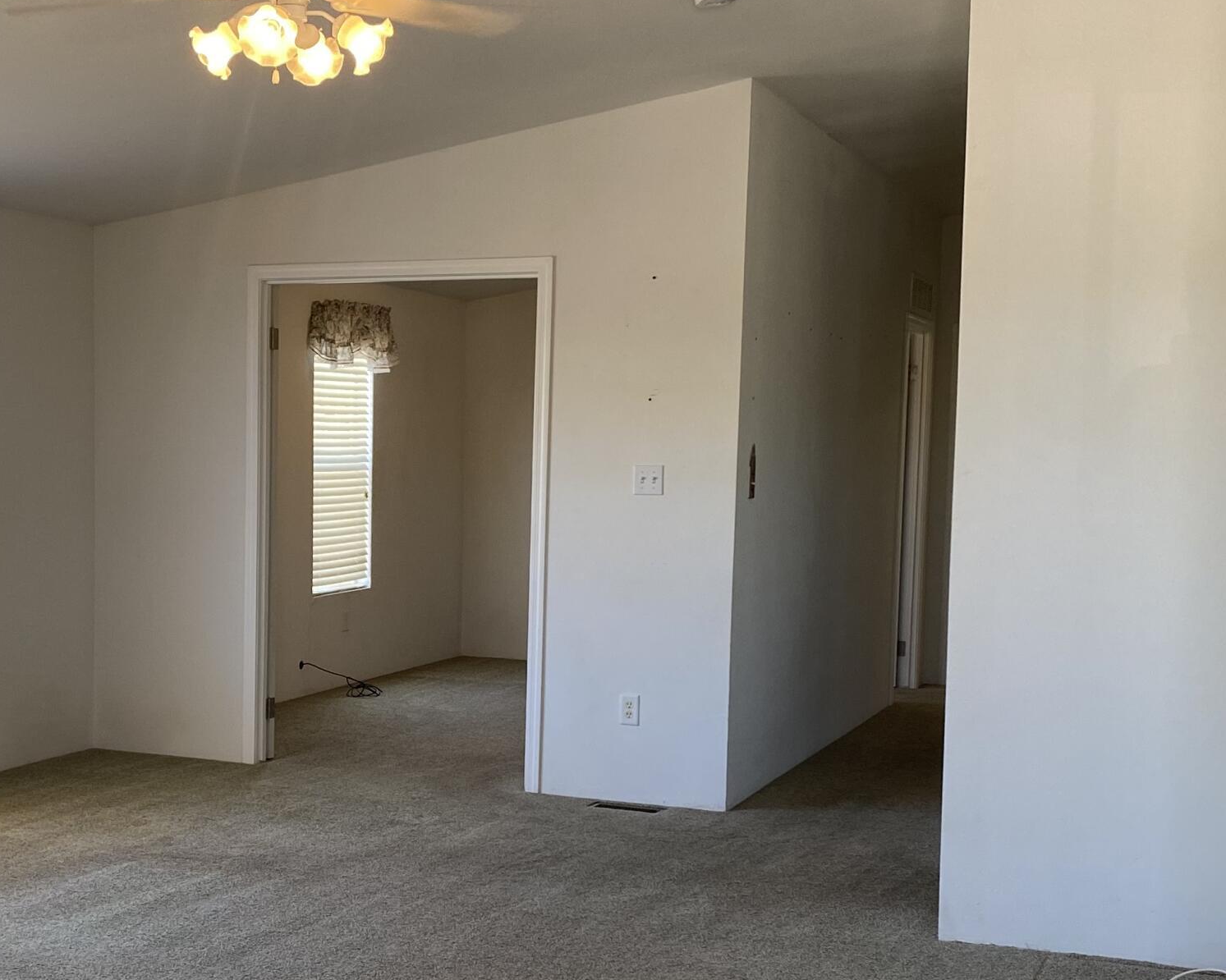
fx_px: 1850
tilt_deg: -5.5
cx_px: 383
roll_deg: -0.8
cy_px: 636
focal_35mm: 51
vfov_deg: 29.5
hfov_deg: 36.2
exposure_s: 1/120
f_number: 1.8
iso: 80
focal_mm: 4.25
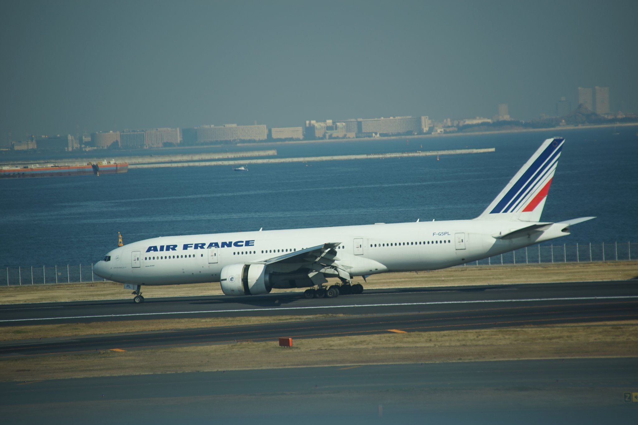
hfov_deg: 6.9
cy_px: 212
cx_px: 319
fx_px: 5316
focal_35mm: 300
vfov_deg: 4.6
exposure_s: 1/320
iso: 100
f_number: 6.3
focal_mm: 300
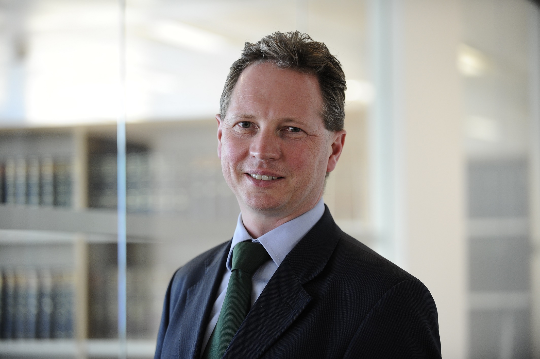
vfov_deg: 13.0
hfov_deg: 19.5
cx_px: 270
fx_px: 1574
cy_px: 180
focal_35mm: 105
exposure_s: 1/160
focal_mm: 105
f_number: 2.8
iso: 1250
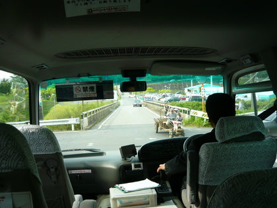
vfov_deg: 42.9
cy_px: 104
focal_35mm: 33
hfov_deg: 55.4
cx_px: 138
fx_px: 264
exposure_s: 1/250
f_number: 2.8
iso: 100
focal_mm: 5.5
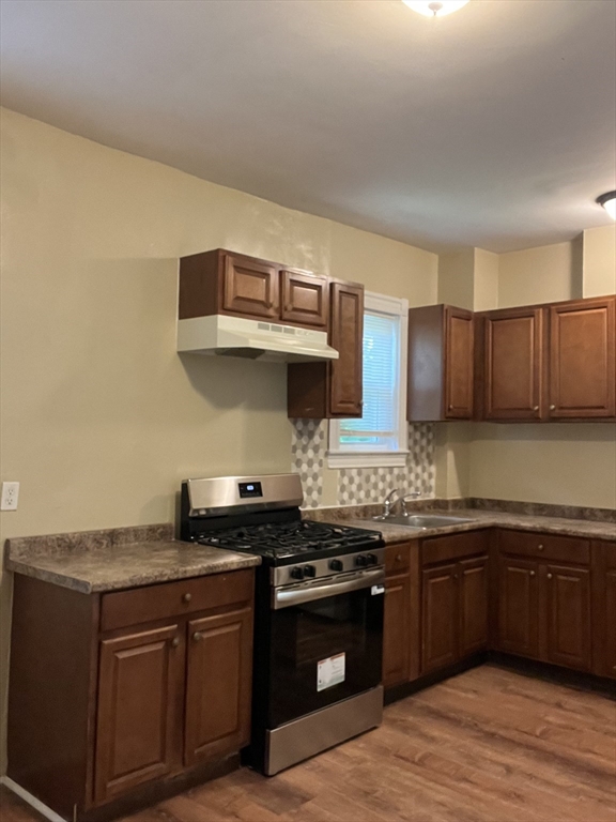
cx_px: 308
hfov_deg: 46.8
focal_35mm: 30
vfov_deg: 60.0
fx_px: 712
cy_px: 411
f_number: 2.2
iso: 320
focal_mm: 2.71
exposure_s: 1/30
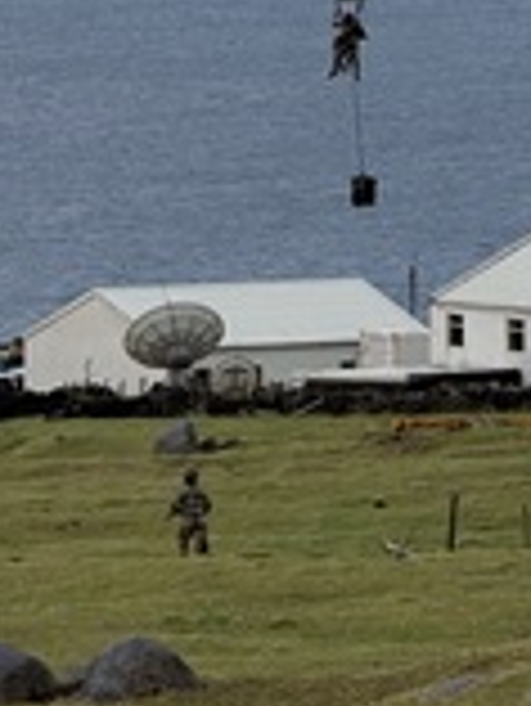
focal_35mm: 357
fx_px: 7292
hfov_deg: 4.2
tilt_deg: -1.7
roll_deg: -1.4
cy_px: 72
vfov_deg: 5.5
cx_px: 243
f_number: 2.8
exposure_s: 1/148
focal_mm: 15.66
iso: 50
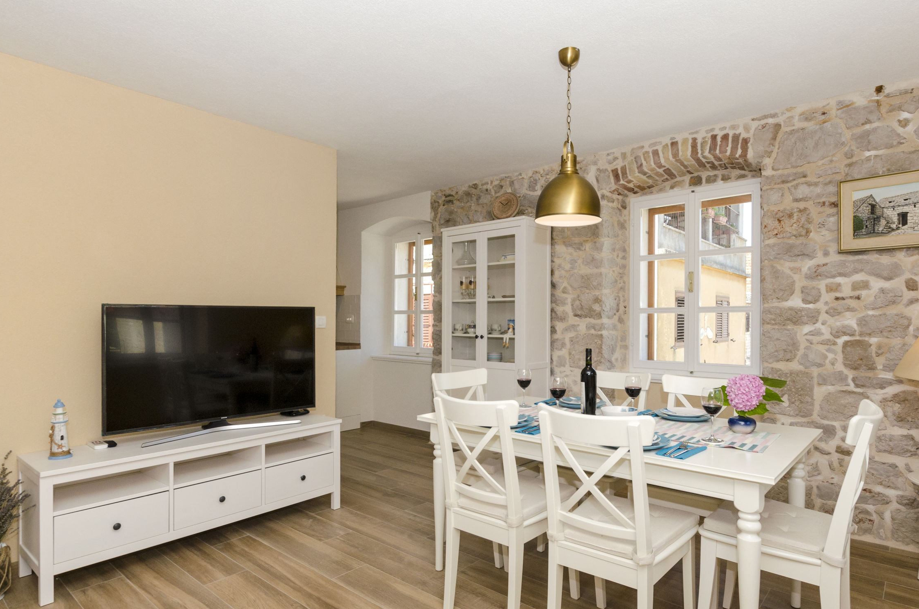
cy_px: 328
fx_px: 525
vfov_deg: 60.1
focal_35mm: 21
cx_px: 492
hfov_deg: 82.2
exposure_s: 1/160
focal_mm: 11
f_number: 8
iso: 160
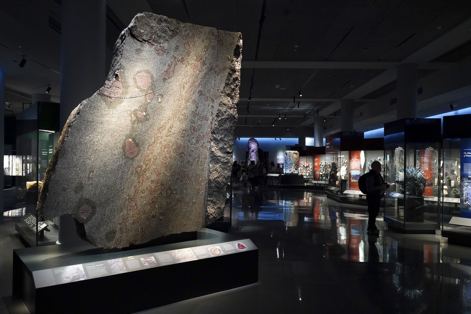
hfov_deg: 63.7
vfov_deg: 45.0
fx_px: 379
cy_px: 157
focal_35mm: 29
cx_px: 236
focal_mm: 29
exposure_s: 1/80
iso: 6400
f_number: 6.3
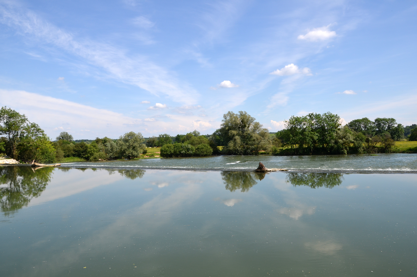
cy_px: 138
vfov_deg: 47.7
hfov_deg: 67.5
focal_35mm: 27
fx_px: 312
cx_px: 208
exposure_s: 1/640
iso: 200
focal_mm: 18
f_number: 9
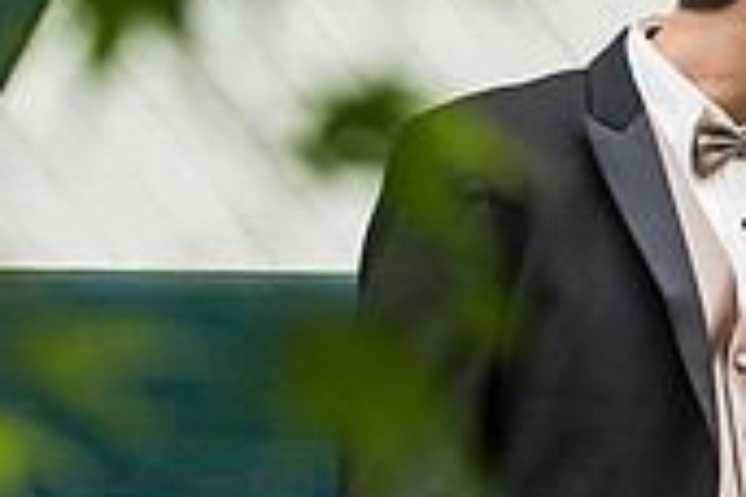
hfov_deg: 8.3
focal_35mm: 244
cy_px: 186
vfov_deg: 5.6
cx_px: 969
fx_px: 5056
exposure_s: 1/2000
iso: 800
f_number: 4
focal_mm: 70
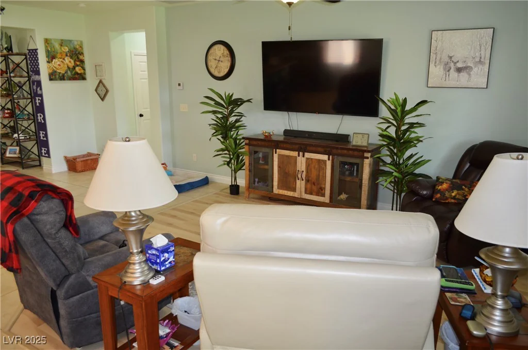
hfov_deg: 67.5
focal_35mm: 27
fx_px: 395
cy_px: 175
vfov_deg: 47.7
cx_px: 264
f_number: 3.5
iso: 720
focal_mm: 18
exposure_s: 1/60
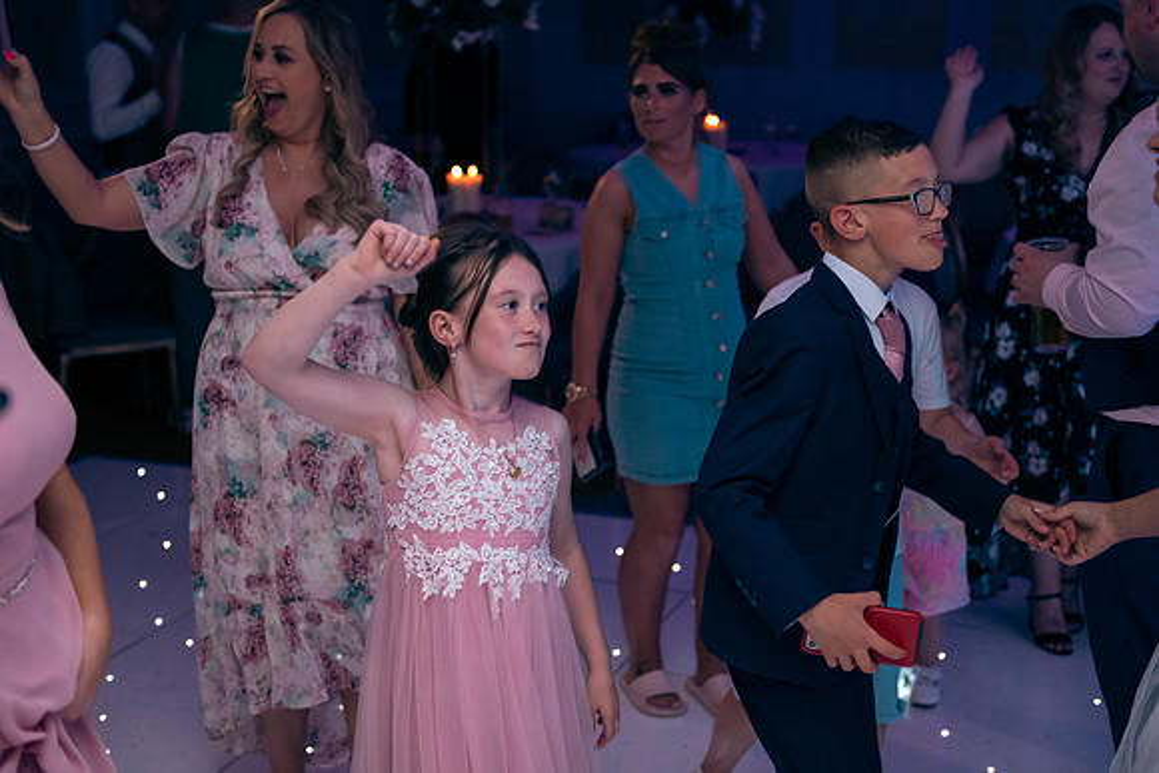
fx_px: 1771
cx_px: 580
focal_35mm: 55
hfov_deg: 36.2
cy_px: 386
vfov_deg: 24.6
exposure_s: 1/160
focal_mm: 55
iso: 800
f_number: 3.5
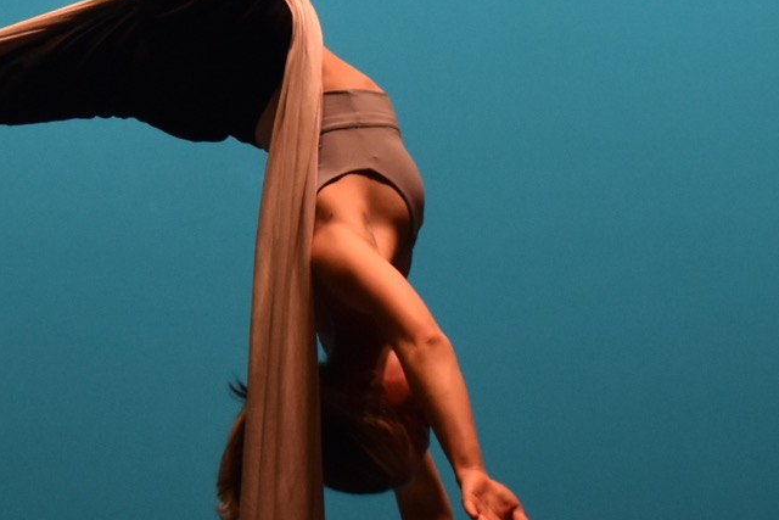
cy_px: -45
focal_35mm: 225
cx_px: -21
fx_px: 4870
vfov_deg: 6.1
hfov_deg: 9.1
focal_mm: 40
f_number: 4.8
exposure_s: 1/200
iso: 800
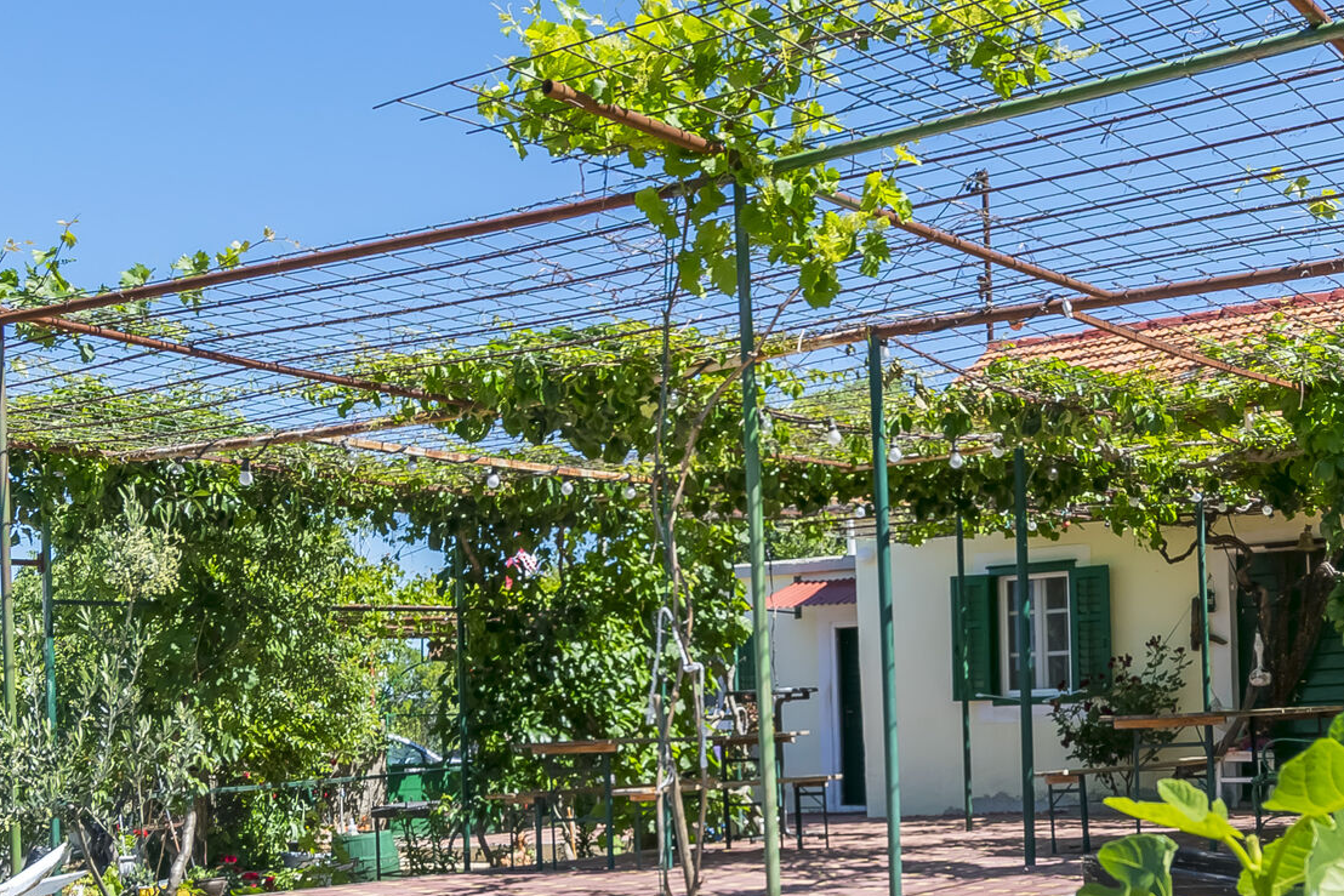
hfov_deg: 40.0
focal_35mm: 49
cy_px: 695
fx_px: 1839
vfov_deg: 26.9
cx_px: 790
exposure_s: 1/320
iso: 100
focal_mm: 13
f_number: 7.1
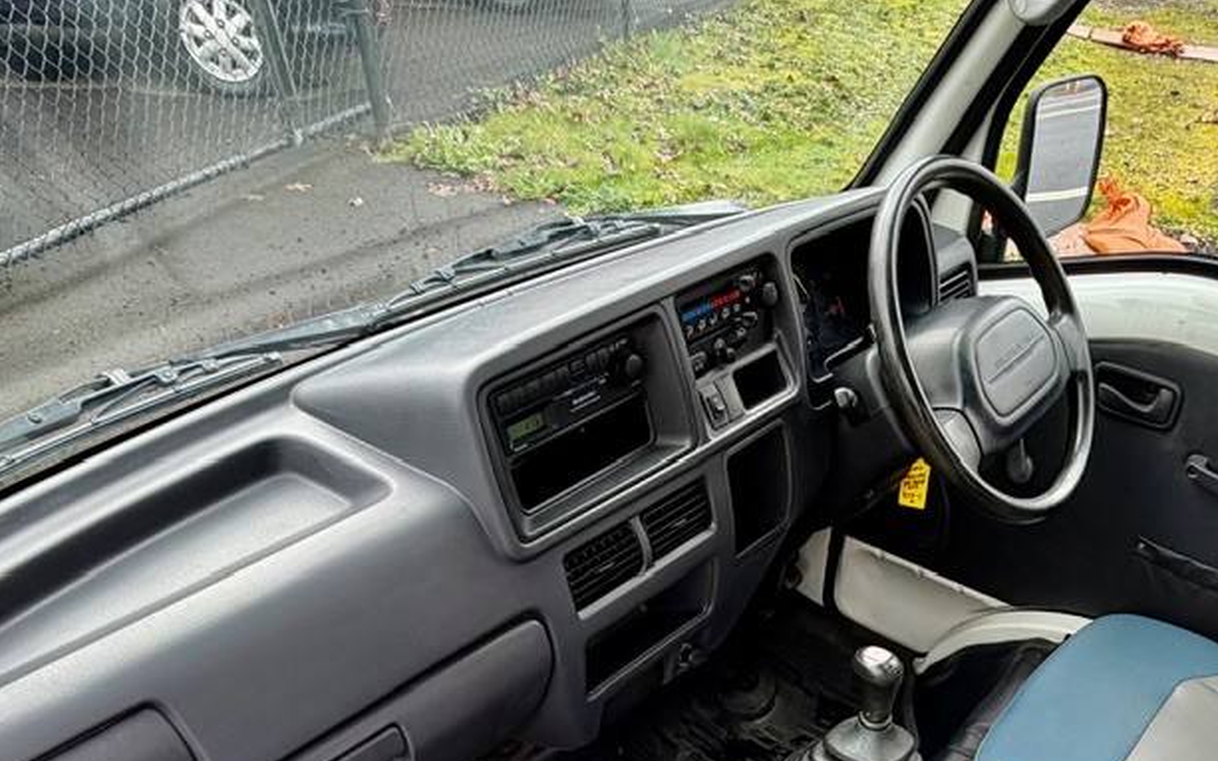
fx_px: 1029
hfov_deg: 59.7
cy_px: 852
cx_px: 823
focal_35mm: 31
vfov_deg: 34.6
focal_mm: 2.22
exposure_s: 1/121
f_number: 2.2
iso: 64
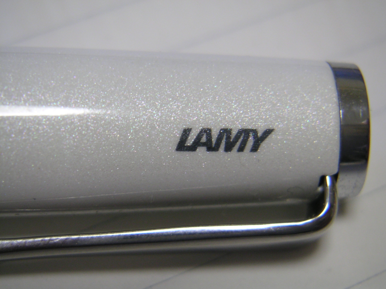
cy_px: 144
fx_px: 1238
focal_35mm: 111
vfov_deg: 13.3
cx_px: 193
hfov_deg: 17.7
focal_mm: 14.4
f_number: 3.7
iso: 100
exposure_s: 1/3
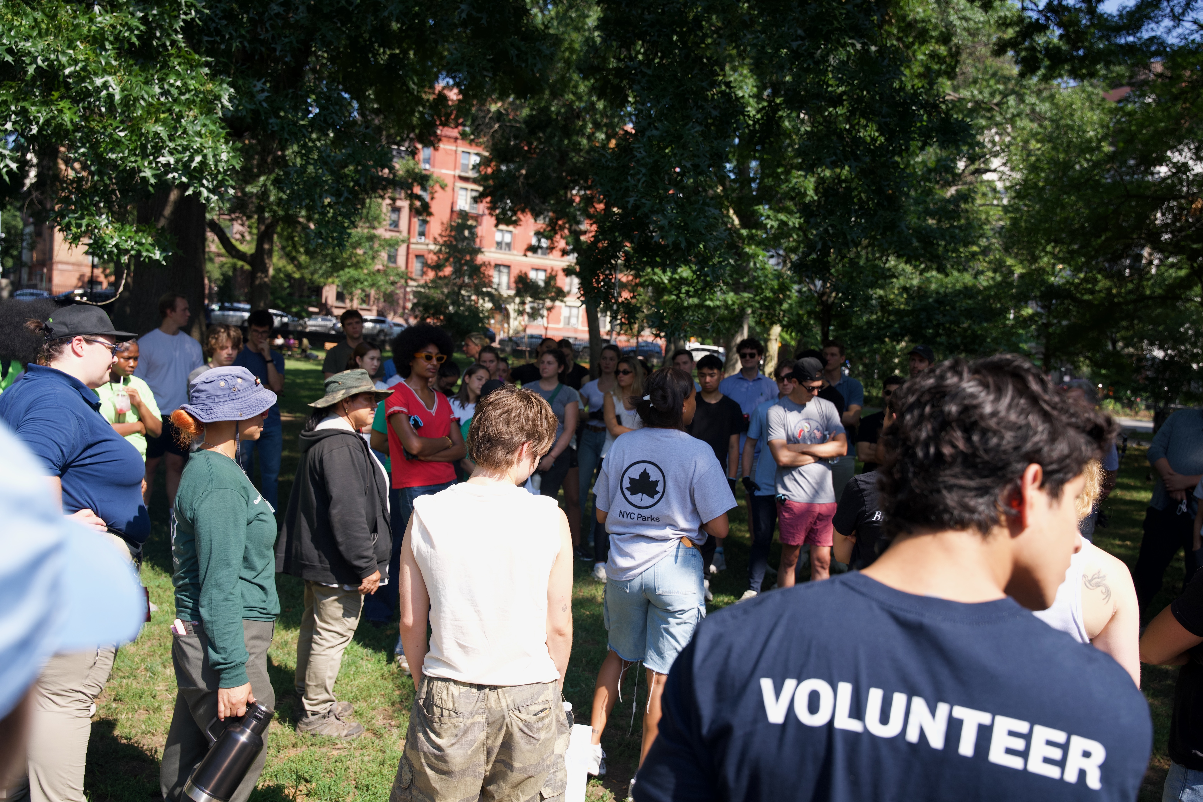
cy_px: 401
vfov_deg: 41.2
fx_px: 1066
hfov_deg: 58.9
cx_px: 602
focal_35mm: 32
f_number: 4
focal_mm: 31.9
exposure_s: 1/400
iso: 100
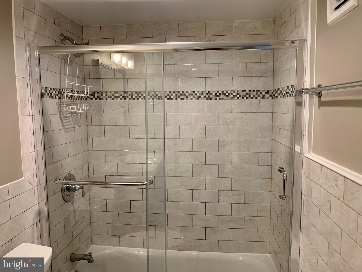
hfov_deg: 67.3
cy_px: 136
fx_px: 272
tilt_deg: -6.0
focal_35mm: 26
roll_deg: +0.1
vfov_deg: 53.1
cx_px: 181
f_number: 1.8
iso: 100
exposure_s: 1/60
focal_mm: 4.25
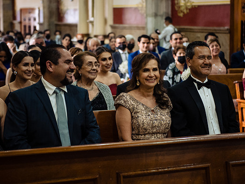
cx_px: 151
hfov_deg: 19.4
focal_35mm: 101
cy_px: 74
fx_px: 715
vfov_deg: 14.6
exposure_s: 1/160
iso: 3200
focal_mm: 70
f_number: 2.8
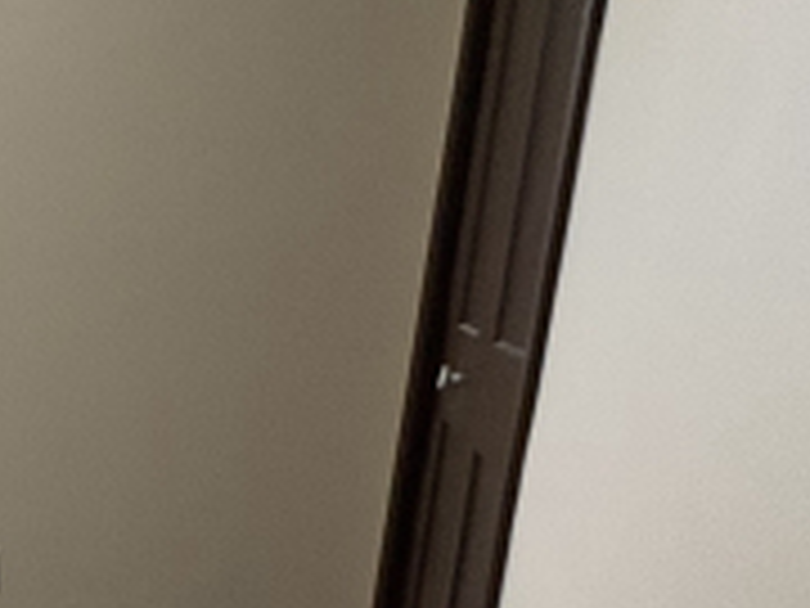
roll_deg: +1.9
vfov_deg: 27.6
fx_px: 1217
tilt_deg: -13.5
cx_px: -565
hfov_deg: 23.6
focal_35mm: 52
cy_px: 473
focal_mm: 2.22
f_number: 2.2
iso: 320
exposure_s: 1/60
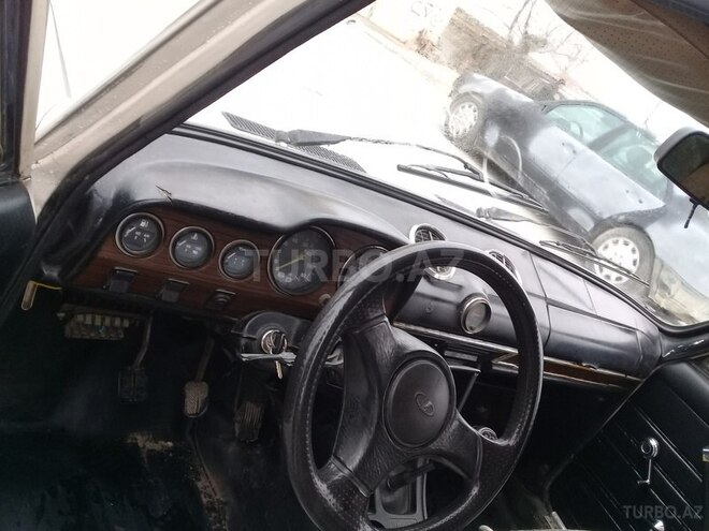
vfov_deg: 45.4
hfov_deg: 58.4
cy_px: 266
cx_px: 354
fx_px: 635
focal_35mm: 31
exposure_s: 1/50
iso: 64
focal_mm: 3.3
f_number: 2.2
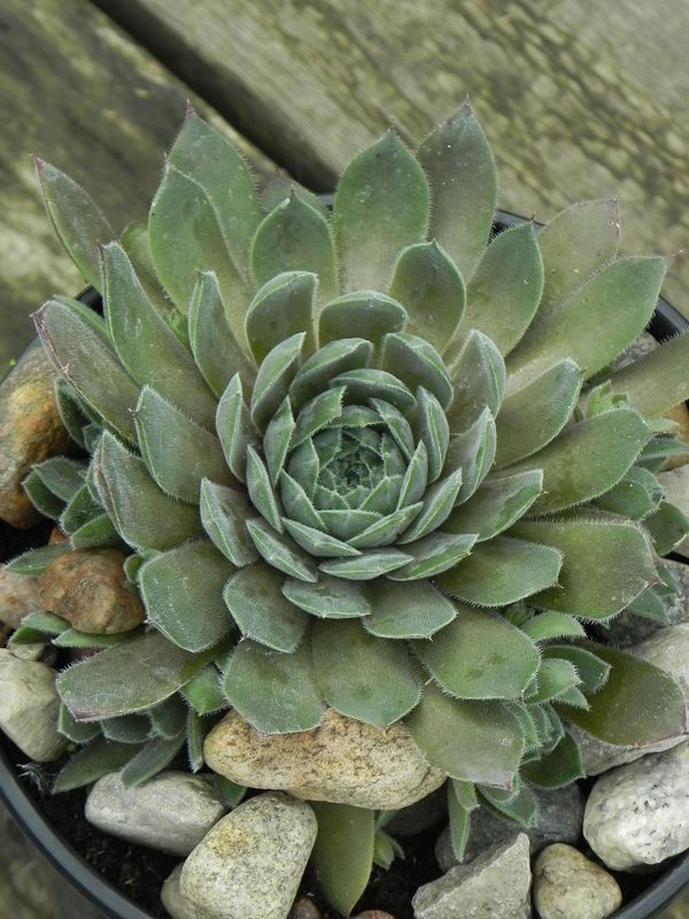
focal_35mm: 162
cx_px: 344
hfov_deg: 9.2
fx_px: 4299
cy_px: 460
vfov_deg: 12.2
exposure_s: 1/250
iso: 160
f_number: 5
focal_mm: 28.8
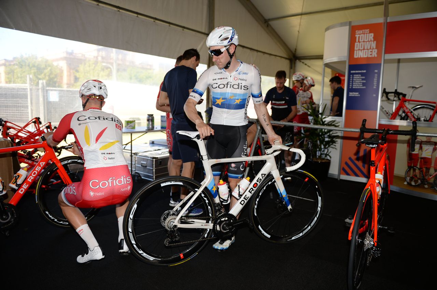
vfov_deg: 53.0
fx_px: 291
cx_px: 218
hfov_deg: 73.8
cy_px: 145
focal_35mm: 24
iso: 100
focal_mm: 24
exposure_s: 1/250
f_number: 2.8
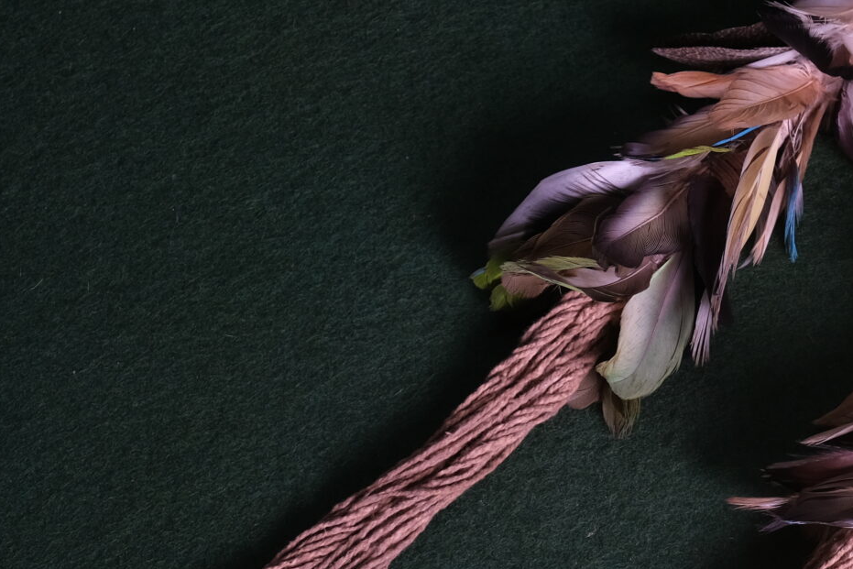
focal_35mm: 99
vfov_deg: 13.8
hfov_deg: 20.1
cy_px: 452
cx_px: 826
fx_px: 2346
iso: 400
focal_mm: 24.2
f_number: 6.4
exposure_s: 1/100
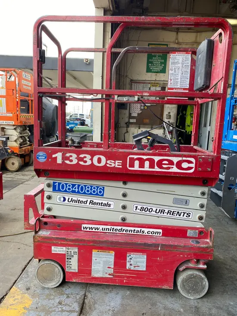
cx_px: 118
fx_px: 237
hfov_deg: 53.1
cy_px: 158
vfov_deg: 67.3
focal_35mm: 26
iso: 32
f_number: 1.8
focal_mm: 4.25
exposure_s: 1/193
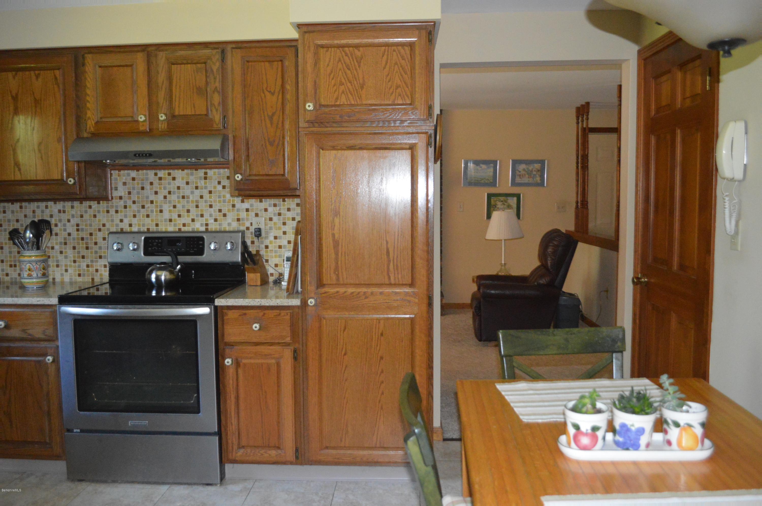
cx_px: 381
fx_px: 698
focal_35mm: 33
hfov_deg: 57.3
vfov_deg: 39.9
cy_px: 253
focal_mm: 22
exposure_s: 1/60
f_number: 3.8
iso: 3200
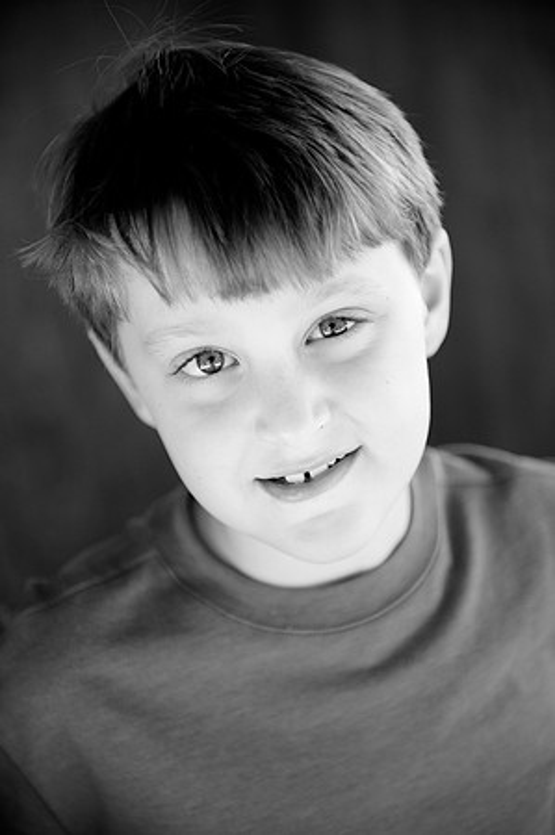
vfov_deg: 28.9
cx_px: 278
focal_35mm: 70
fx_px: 1622
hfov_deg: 19.4
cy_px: 418
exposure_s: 1/800
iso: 400
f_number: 2.8
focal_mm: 70
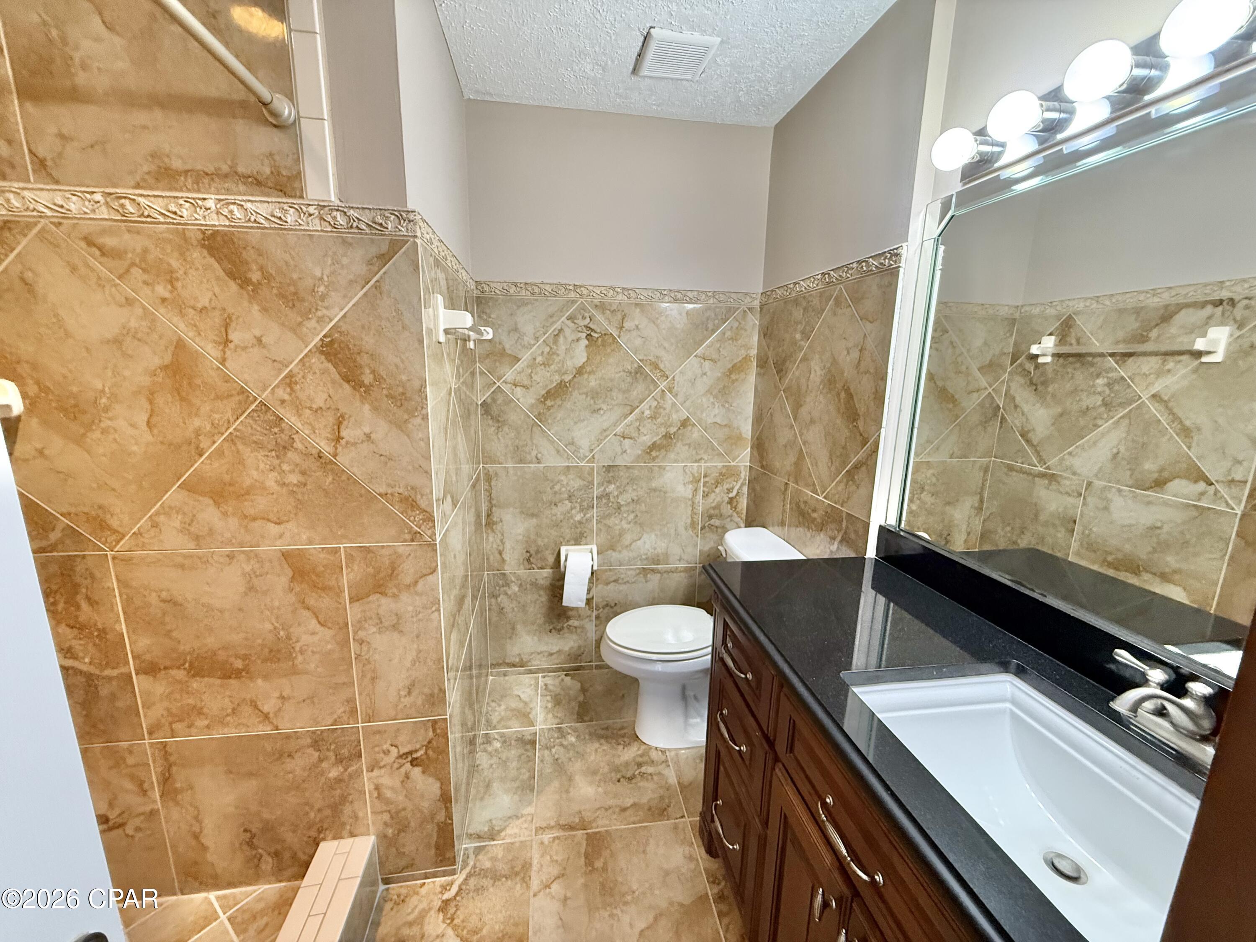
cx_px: 628
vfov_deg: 85.7
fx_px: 508
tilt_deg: -10.7
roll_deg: -0.9
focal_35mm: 14
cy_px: 471
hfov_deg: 102.1
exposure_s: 1/60
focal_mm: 2.22
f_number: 2.2
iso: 320
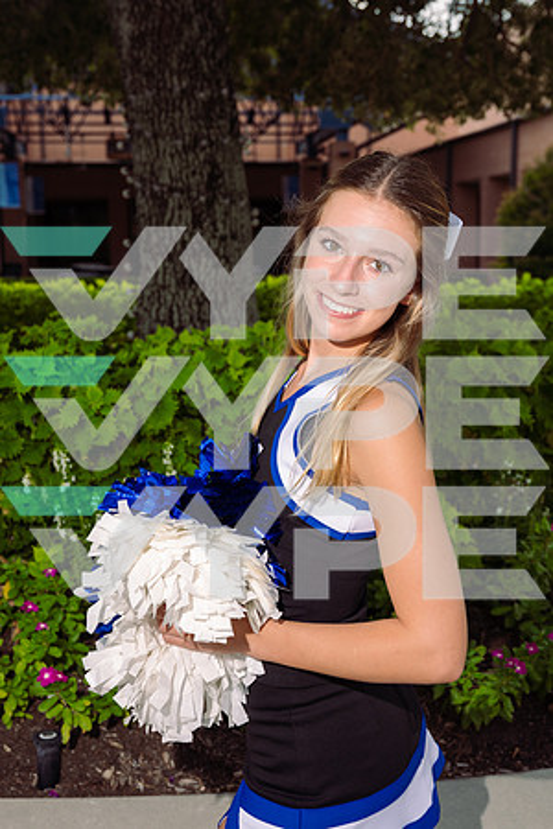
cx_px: 276
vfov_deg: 37.5
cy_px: 414
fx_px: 1221
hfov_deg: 25.5
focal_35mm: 53
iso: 200
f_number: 7.1
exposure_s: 1/250
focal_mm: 53
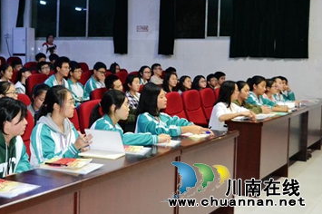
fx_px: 491
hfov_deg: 35.9
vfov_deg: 24.5
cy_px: 72
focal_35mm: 55
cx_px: 105
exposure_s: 1/60
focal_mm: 26
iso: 3200
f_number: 4.2
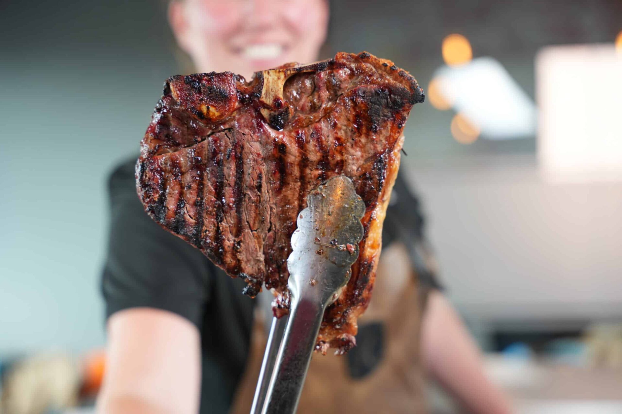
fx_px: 1209
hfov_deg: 28.8
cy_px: 207
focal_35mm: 70
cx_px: 311
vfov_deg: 19.5
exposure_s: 1/80
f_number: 2.8
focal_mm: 70
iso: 500
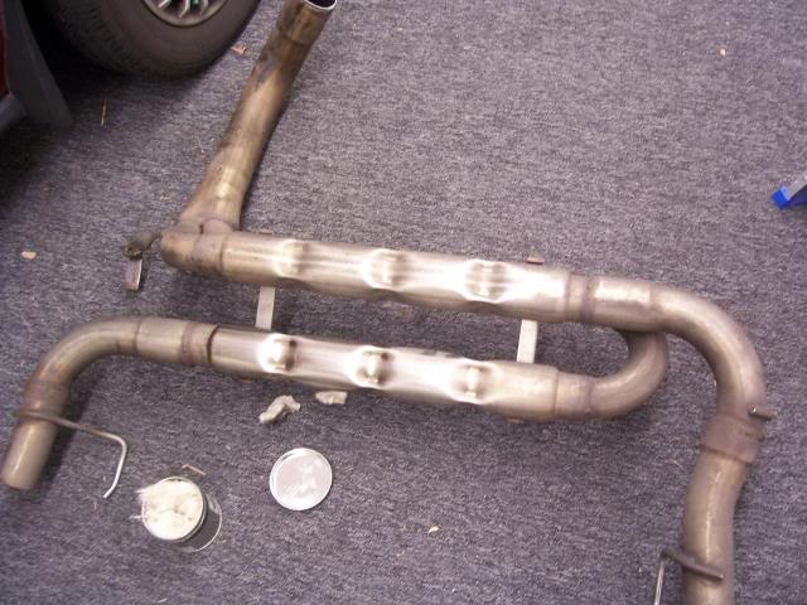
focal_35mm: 34
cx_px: 404
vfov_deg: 41.8
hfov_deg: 54.0
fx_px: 793
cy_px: 302
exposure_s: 1/15
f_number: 2.7
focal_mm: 5.6
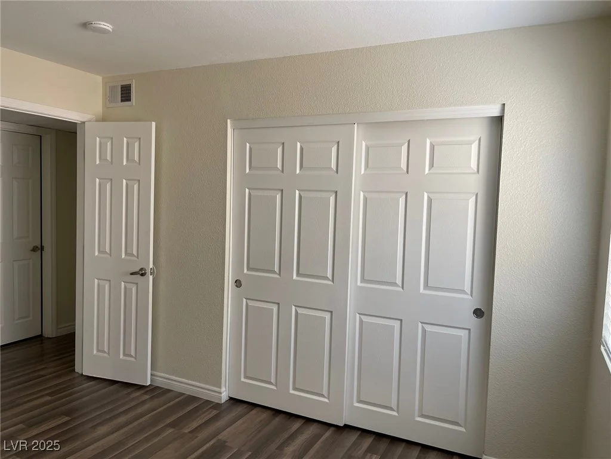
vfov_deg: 53.1
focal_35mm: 26
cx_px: 306
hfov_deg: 67.3
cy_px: 230
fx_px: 459
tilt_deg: -3.4
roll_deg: -2.1
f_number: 1.6
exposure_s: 1/121
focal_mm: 5.1
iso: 100
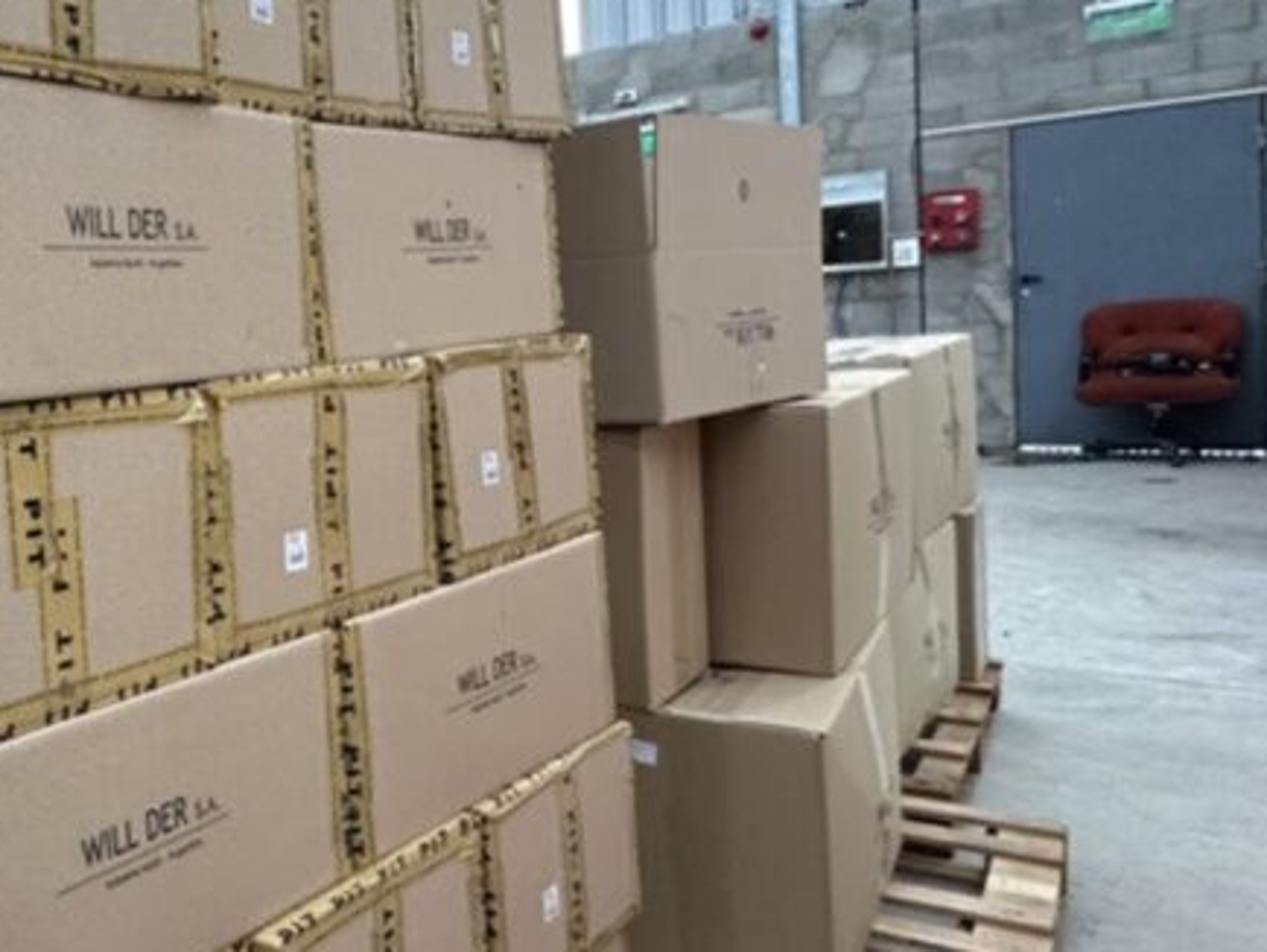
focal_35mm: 33
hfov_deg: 42.2
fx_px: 1209
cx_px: -161
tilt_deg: -2.3
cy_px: 400
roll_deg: +3.8
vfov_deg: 42.9
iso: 250
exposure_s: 1/100
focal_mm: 2.22
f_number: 2.2
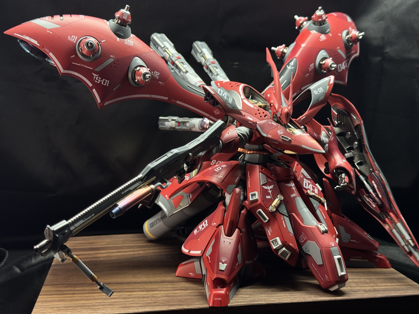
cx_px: 210
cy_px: 157
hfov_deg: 39.7
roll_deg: +0.3
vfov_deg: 30.3
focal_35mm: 48
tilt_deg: -5.7
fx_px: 581
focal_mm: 6.76
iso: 50
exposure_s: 1/60
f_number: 1.78
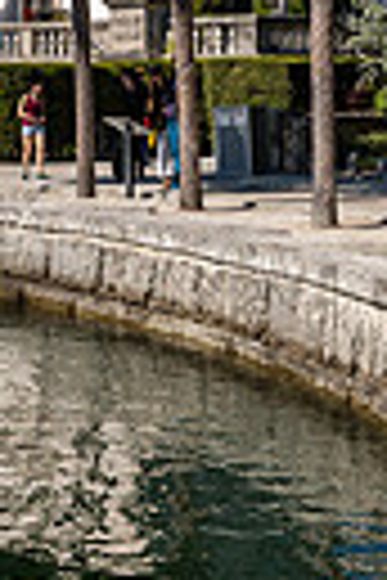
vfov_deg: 18.6
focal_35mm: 108
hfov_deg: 12.6
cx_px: 36
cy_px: 52
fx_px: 1741
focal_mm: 24
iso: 64
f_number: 10
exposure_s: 1/160
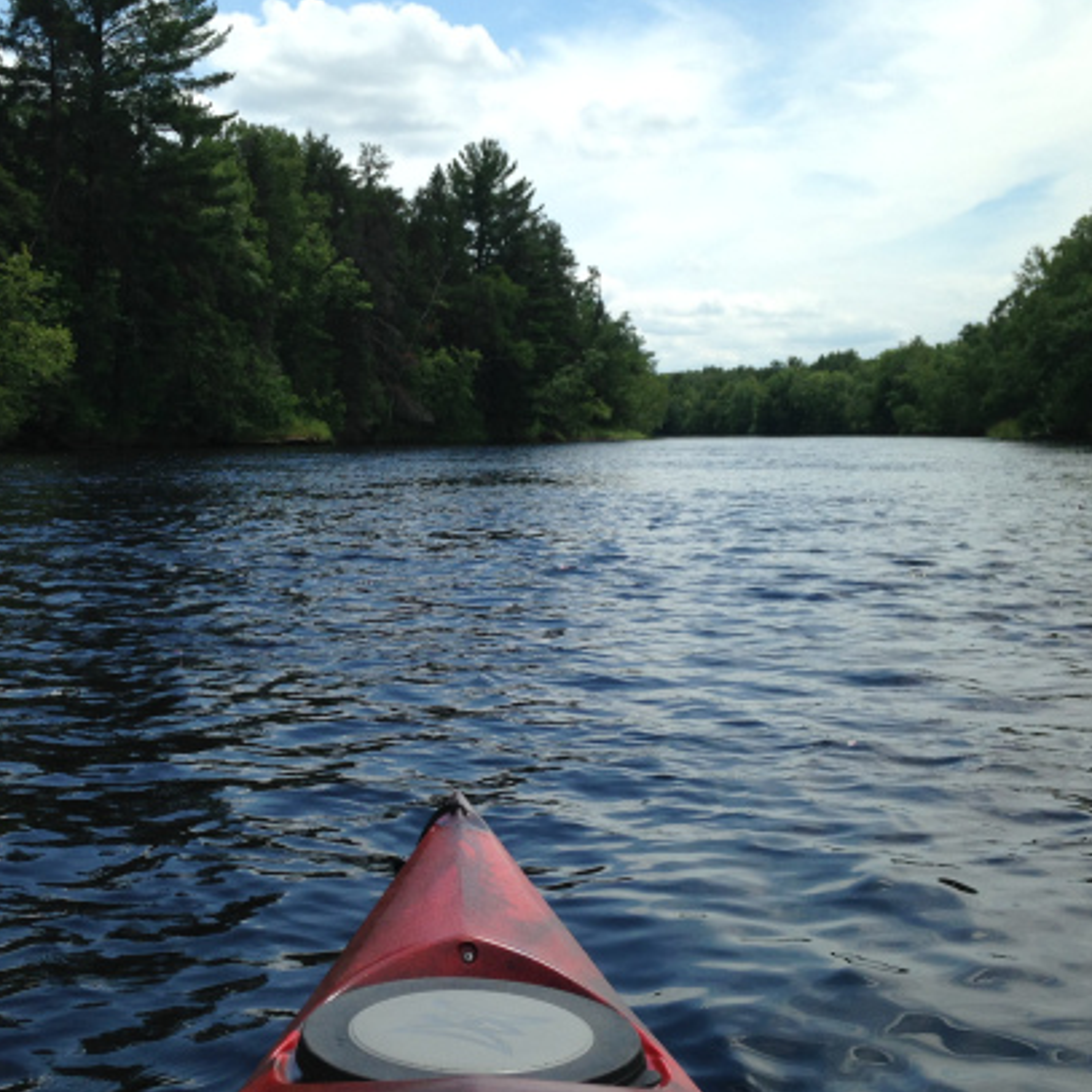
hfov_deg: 33.8
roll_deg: +1.6
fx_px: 1785
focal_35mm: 50
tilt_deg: -4.6
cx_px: 380
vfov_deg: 34.0
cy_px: 597
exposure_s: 1/2088
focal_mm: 4.12
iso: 50
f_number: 2.4
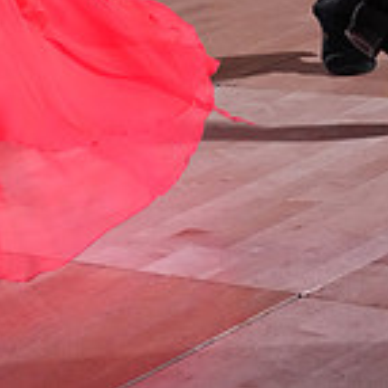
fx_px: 2092
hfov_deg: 10.6
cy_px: -396
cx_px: 110
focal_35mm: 165
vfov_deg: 9.8
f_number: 4.5
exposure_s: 1/400
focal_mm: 48
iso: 4000
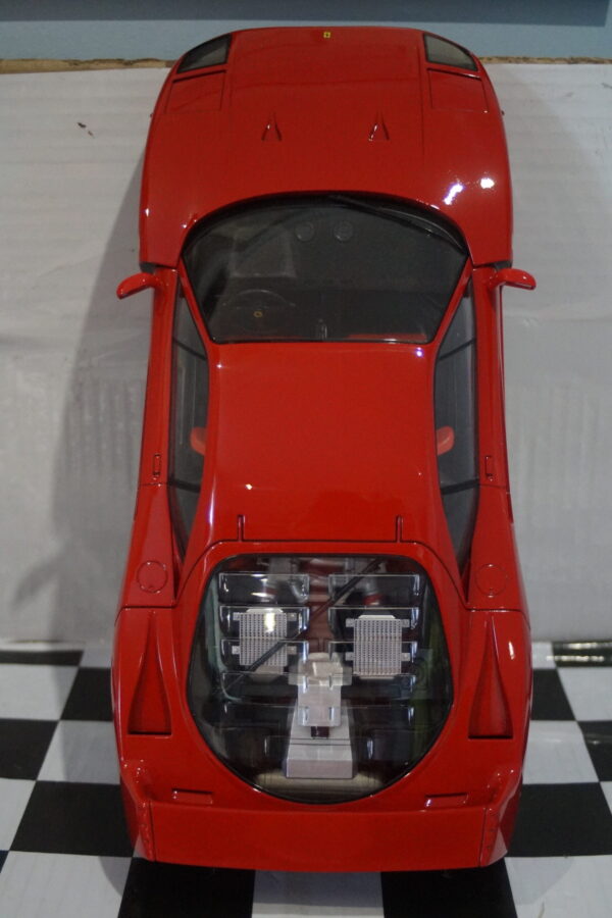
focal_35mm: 42
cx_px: 306
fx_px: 1071
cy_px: 459
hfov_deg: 31.9
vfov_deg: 46.4
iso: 3200
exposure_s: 1/125
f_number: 3.5
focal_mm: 28
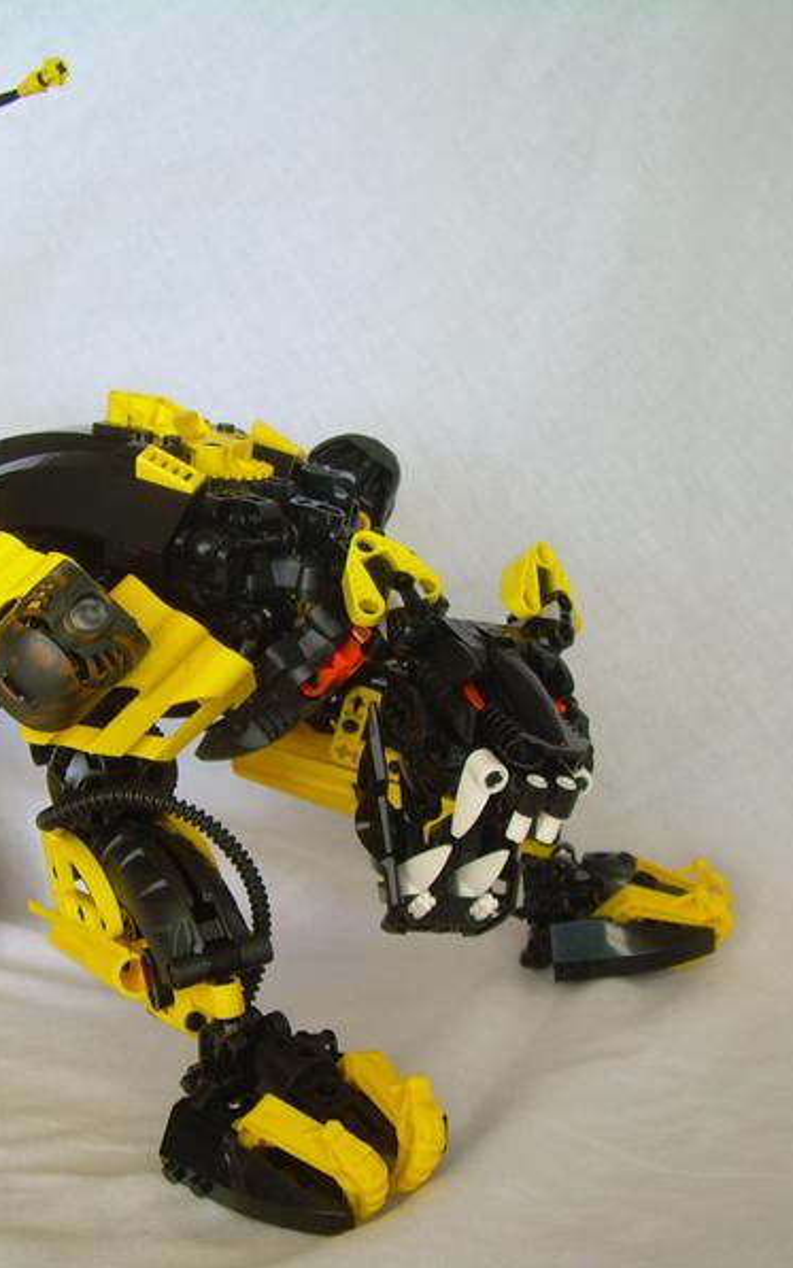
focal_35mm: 54
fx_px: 1868
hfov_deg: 23.9
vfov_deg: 37.5
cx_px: 298
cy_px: 635
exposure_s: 1/6.2
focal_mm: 6.3
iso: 50
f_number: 2.8
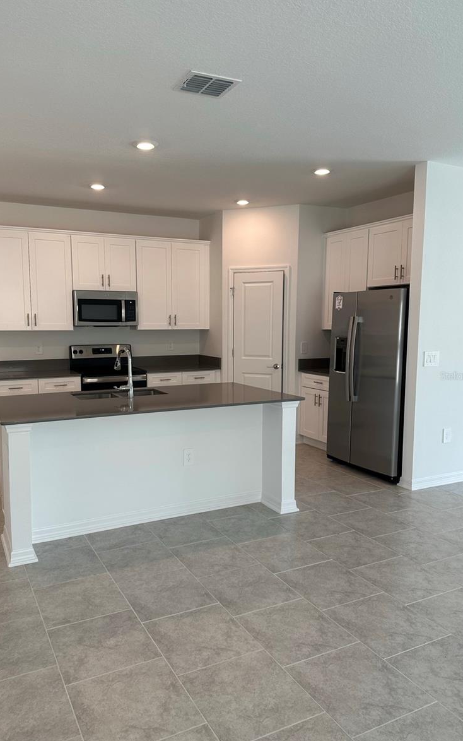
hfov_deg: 47.5
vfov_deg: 70.4
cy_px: 376
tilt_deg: -5.6
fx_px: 525
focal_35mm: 26
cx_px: 201
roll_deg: +0.0
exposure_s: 1/194
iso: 80
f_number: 1.78
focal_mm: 6.86
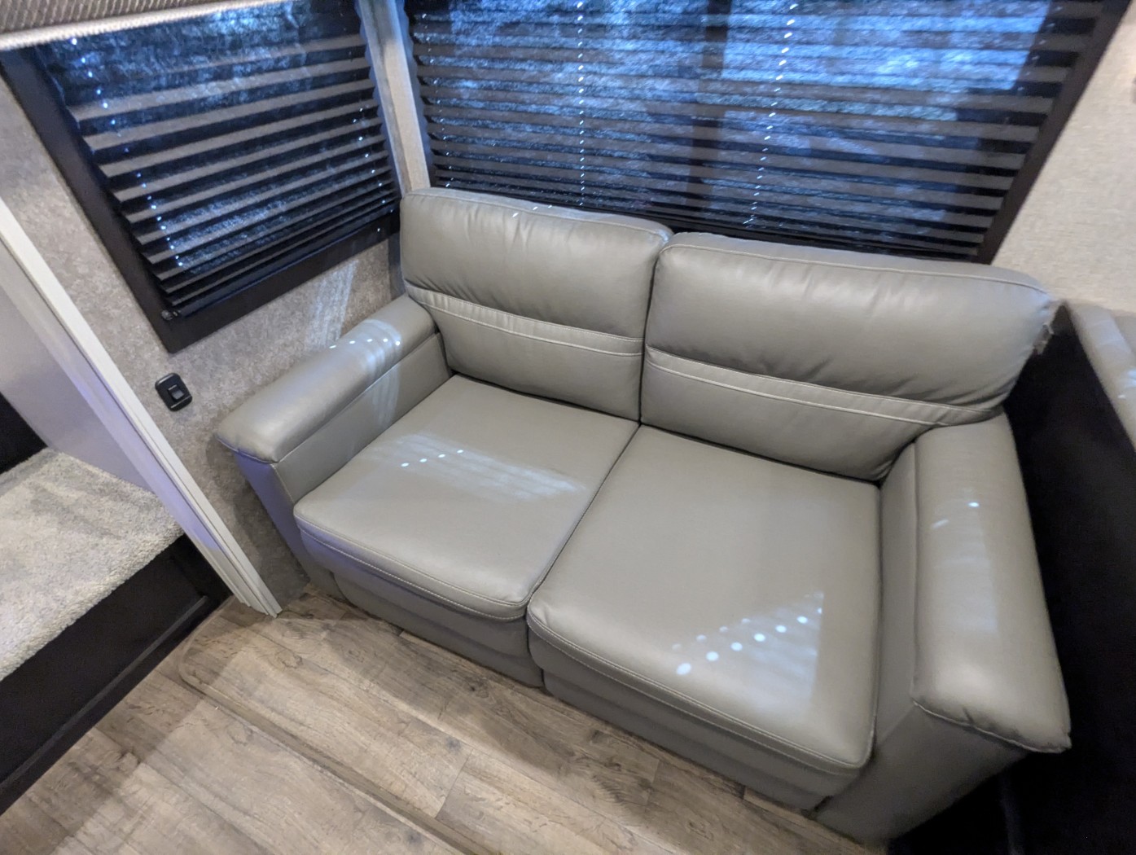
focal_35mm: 16
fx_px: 526
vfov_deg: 78.2
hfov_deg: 94.4
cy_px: 428
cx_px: 568
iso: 782
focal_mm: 2.35
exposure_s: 1/26.1
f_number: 2.2
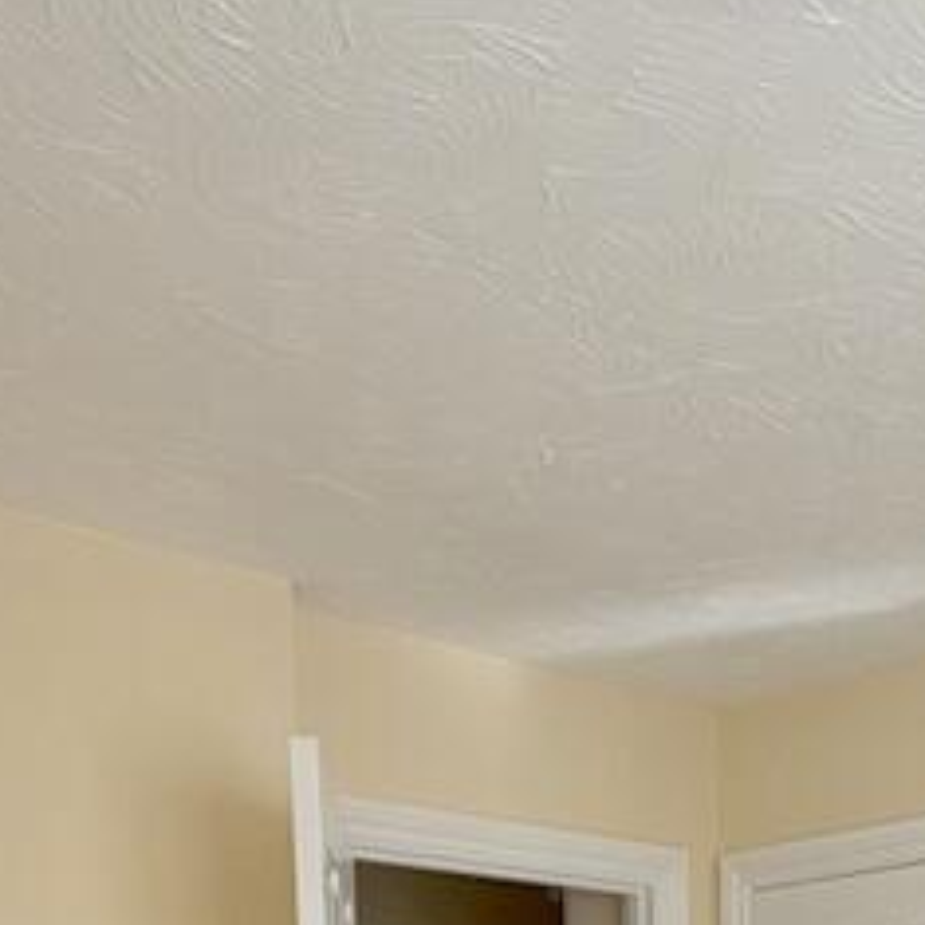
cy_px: 1409
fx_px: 1633
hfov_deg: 30.9
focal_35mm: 54
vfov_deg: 24.3
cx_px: 728
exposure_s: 1/121
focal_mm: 2.22
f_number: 2.2
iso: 50
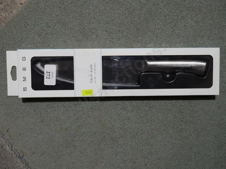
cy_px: 84
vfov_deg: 31.5
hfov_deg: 41.2
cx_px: 113
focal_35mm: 46
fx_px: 300
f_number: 5.1
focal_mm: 23
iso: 320
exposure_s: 1/60
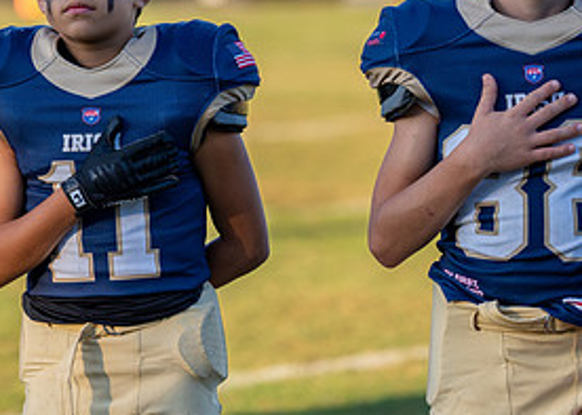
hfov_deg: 7.5
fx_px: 4445
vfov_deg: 5.3
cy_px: 79
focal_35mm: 269
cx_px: 93
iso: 250
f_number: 2.8
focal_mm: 118
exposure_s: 1/1250
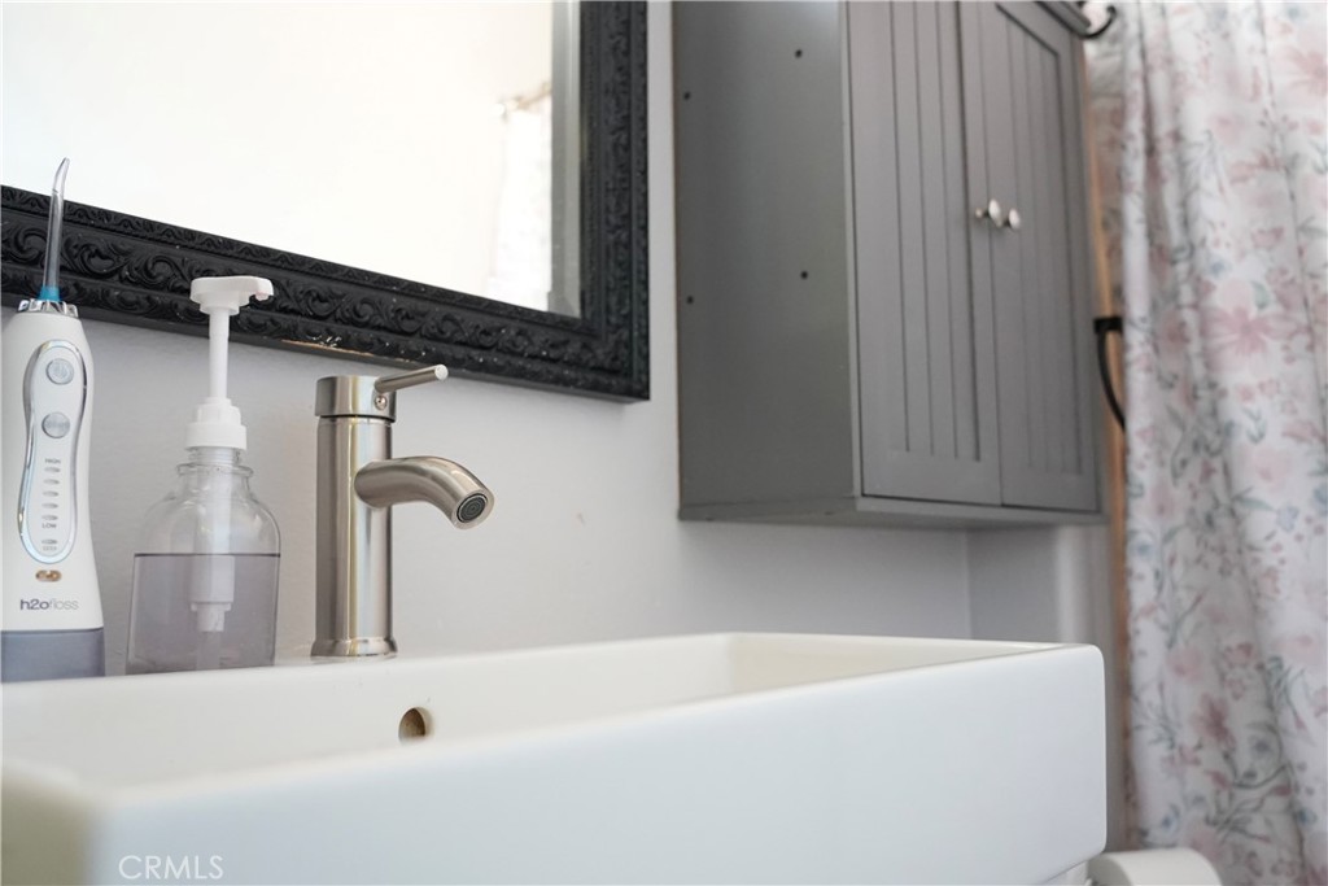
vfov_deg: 45.0
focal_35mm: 29
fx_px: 1070
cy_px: 443
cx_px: 664
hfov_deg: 63.7
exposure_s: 1/160
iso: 6400
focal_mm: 29
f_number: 4
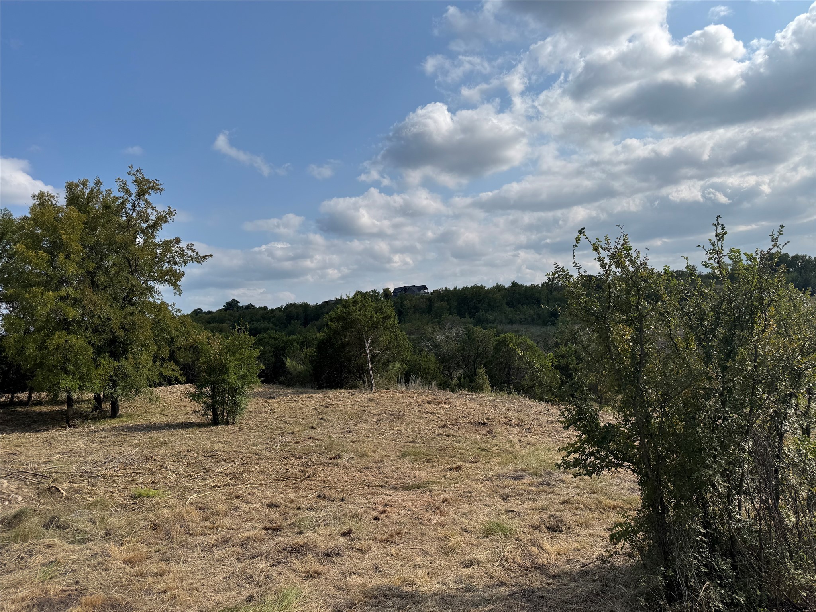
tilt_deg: +3.3
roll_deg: +5.2
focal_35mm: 24
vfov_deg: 56.8
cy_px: 306
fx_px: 566
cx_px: 408
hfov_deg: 71.6
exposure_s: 1/7937
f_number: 1.78
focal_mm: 6.76
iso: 80
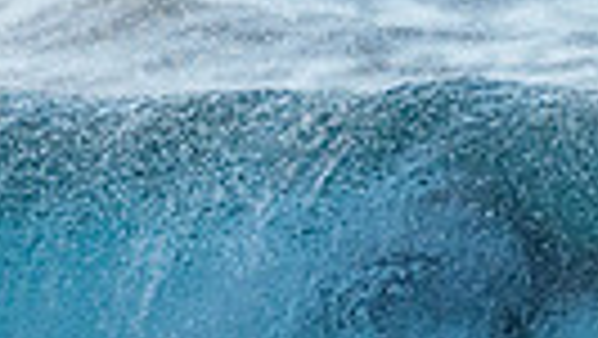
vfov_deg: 0.4
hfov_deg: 0.7
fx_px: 52168
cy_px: 493
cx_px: 571
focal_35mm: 3288
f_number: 5.6
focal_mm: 480
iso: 560
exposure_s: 1/1250
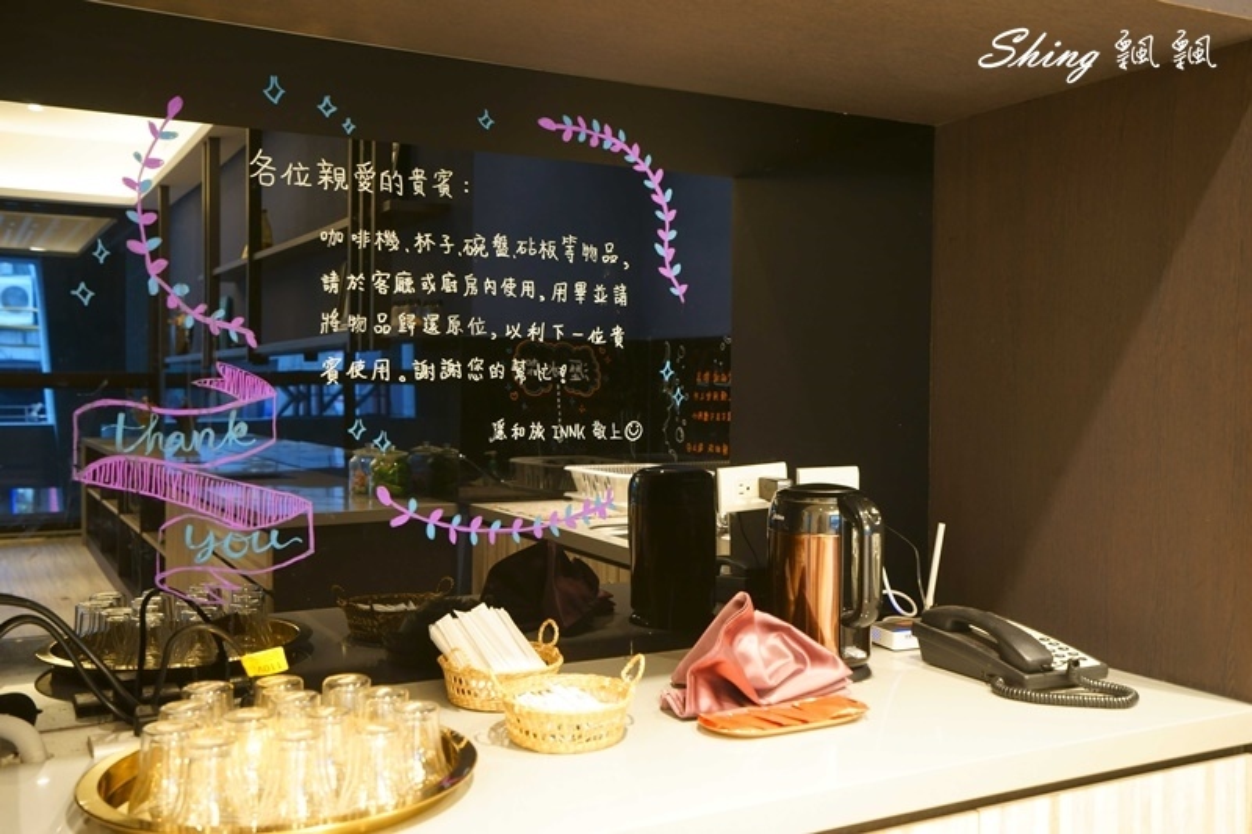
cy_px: 417
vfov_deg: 37.8
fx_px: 1217
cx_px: 626
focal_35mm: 35
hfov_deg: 54.4
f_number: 5
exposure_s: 1/2.5
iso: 1000
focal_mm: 35
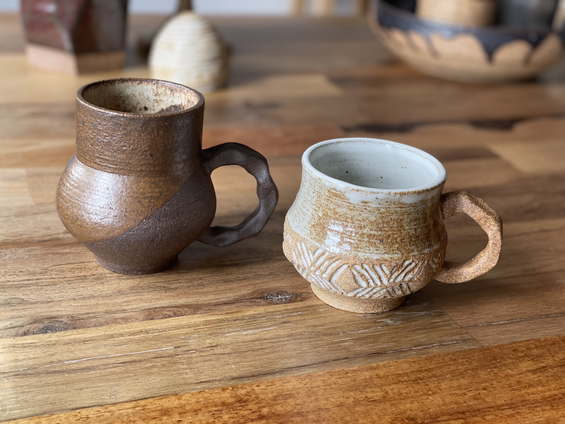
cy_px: 212
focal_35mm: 52
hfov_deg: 36.8
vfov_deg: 28.0
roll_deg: -5.7
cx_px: 282
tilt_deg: -24.4
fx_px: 849
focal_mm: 6
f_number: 2
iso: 80
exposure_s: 1/122
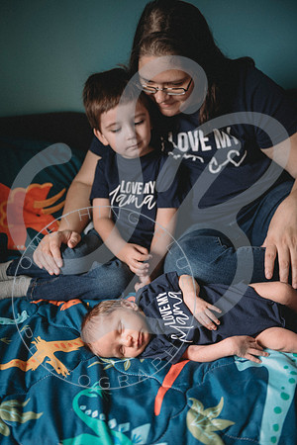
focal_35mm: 35
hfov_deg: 37.9
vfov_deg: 54.4
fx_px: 433
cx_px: 148
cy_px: 222
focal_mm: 35
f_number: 2.8
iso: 250
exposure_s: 1/125
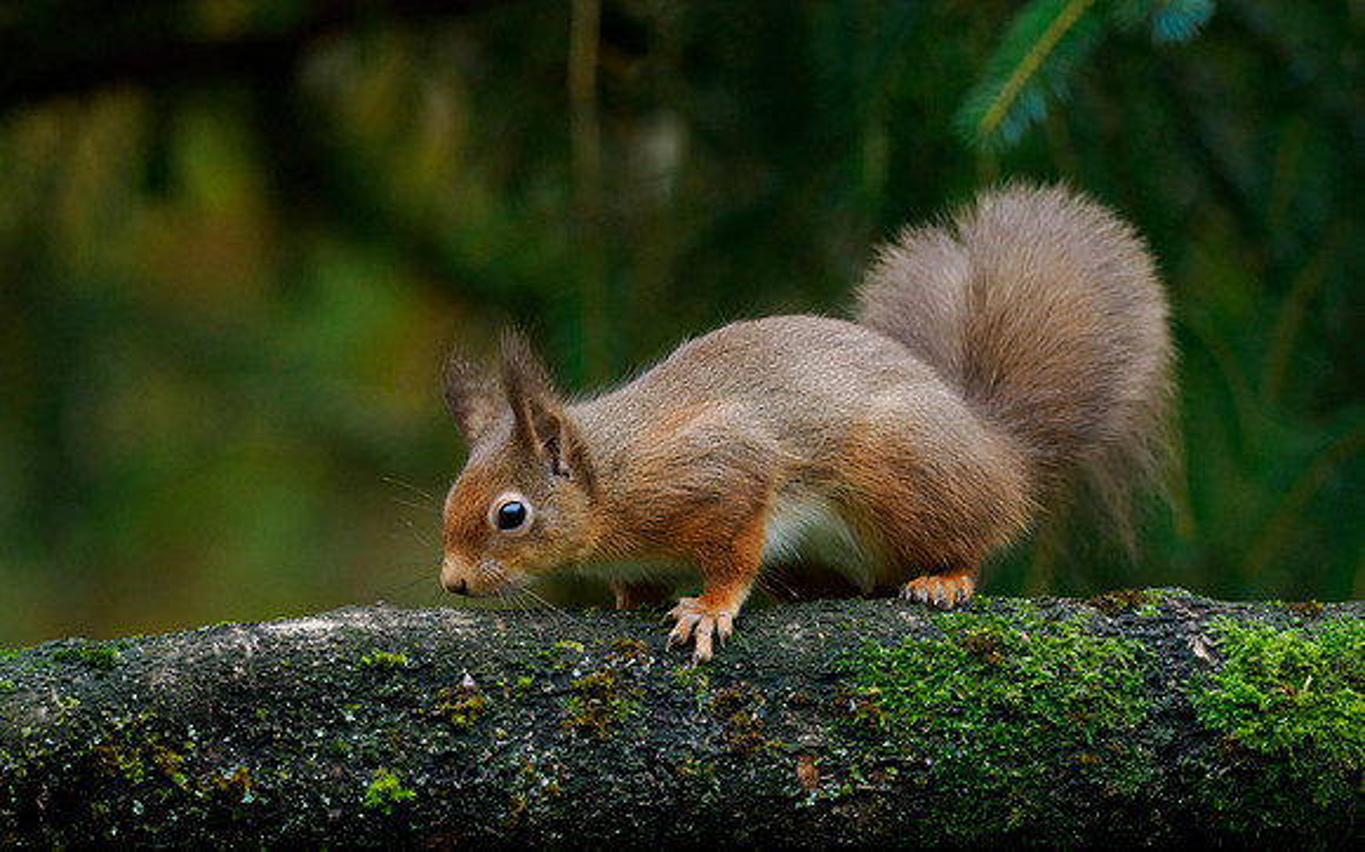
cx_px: 628
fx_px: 25900
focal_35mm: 696
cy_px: 475
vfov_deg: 1.9
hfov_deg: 3.0
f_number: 4
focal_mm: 300
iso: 2000
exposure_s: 1/320
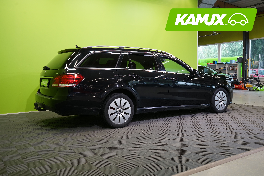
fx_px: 242
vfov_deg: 40.0
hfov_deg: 57.2
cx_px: 132
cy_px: 88
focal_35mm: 33
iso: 640
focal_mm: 33
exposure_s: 1/30
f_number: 6.3
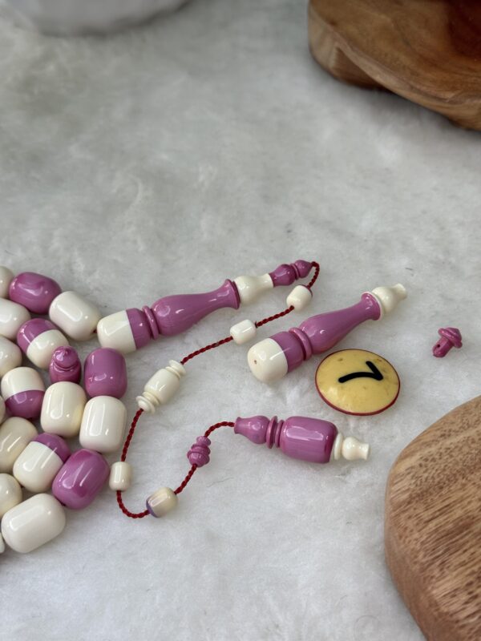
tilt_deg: -51.3
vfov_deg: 39.7
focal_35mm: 48
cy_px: 320
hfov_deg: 30.3
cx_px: 240
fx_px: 889
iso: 50
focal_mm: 6.76
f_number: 1.78
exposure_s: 1/213
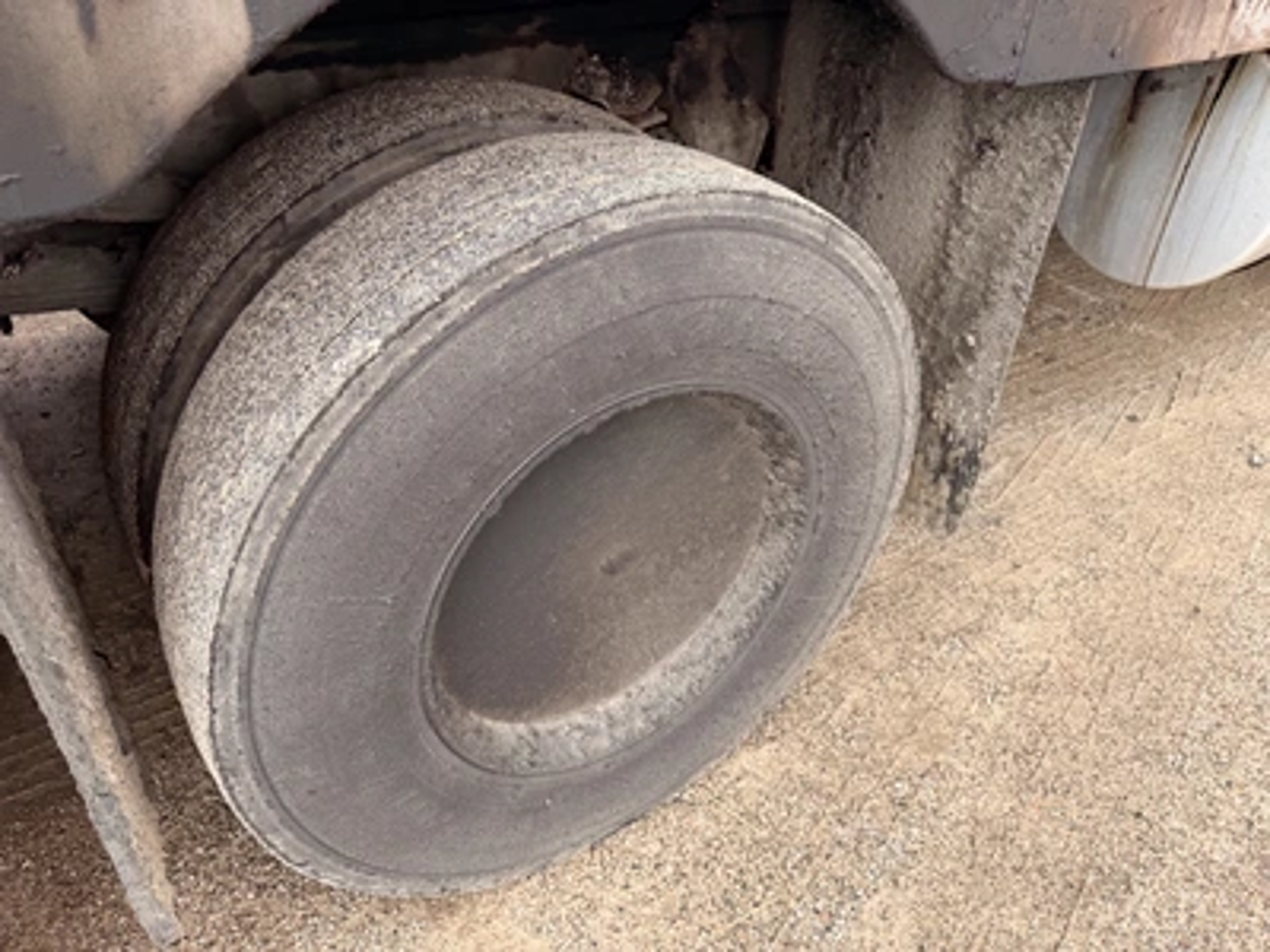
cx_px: 635
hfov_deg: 71.6
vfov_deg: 56.8
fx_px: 881
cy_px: 476
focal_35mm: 24
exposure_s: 1/931
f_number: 1.78
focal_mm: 6.76
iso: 80
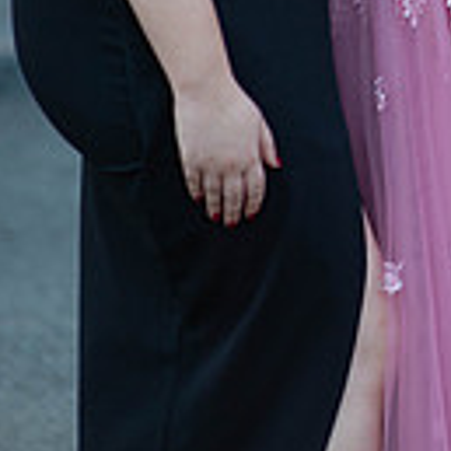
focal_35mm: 251
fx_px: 3700
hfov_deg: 6.9
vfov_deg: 6.9
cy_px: -175
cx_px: 481
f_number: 2
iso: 250
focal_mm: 85
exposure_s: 1/800
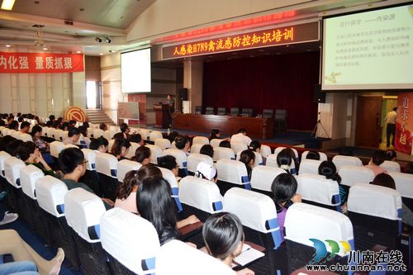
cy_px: 138
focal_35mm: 27
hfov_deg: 67.4
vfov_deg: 47.9
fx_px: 310
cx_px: 206
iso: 2200
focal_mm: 18
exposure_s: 1/60
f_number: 3.5
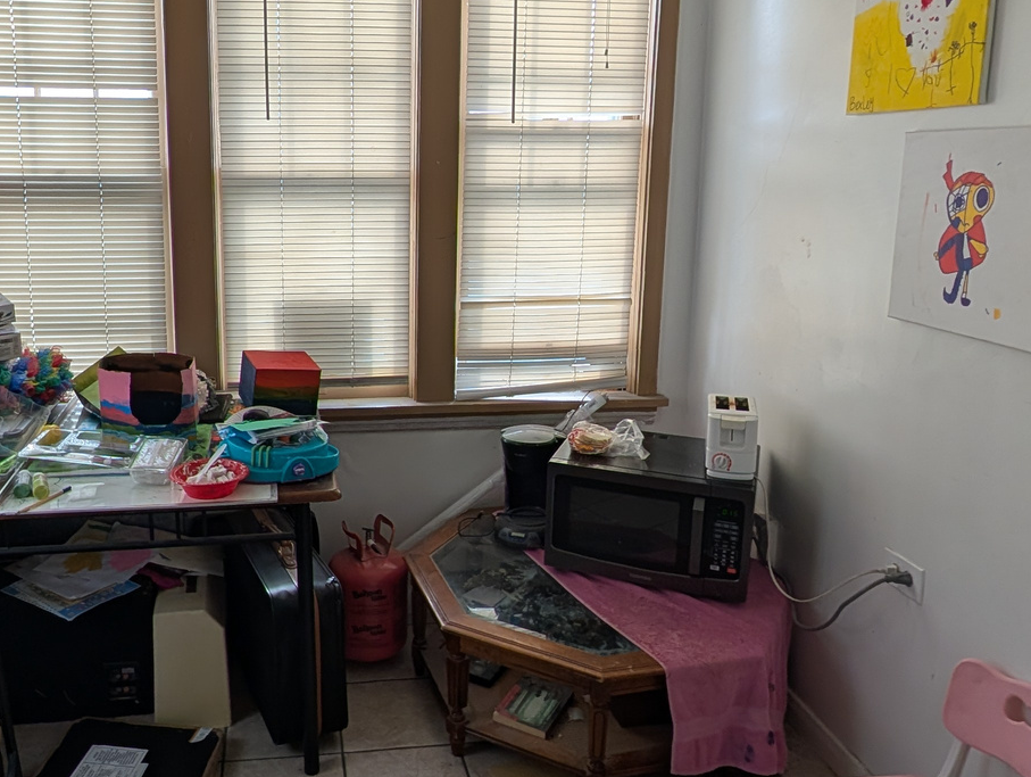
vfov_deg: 51.2
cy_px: 315
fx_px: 805
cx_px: 391
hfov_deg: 64.4
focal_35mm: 27
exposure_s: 1/127
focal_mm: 2.02
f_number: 1.7
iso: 61
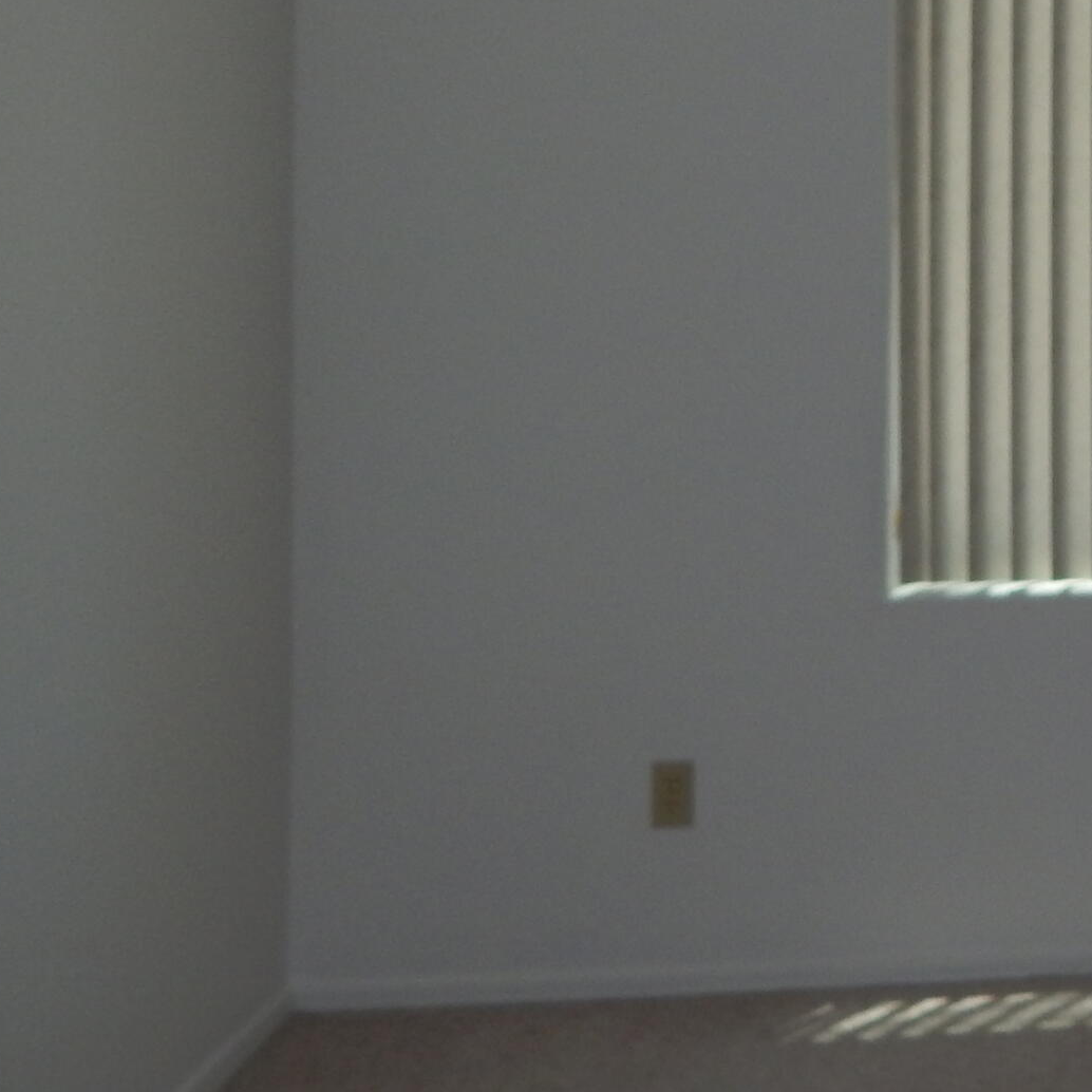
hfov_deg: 25.2
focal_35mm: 59
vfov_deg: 28.3
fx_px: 2106
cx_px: 1416
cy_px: 177
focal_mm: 4
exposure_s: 1/160
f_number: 3
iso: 125
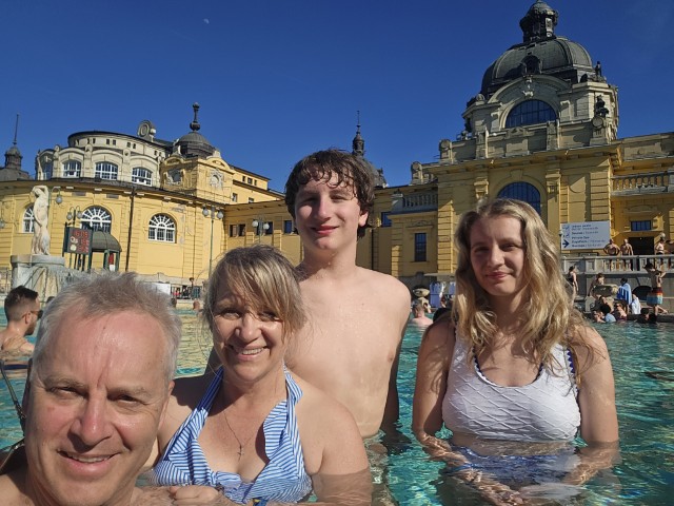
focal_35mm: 25
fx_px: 487
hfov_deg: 69.4
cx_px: 337
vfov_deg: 54.9
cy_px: 253
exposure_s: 1/1936
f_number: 2.2
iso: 25
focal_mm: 3.3
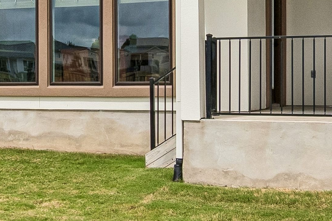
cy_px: 81
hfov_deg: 24.5
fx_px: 756
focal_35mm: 82
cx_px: 90
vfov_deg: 16.6
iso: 100
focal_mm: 11
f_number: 8
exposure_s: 1/500
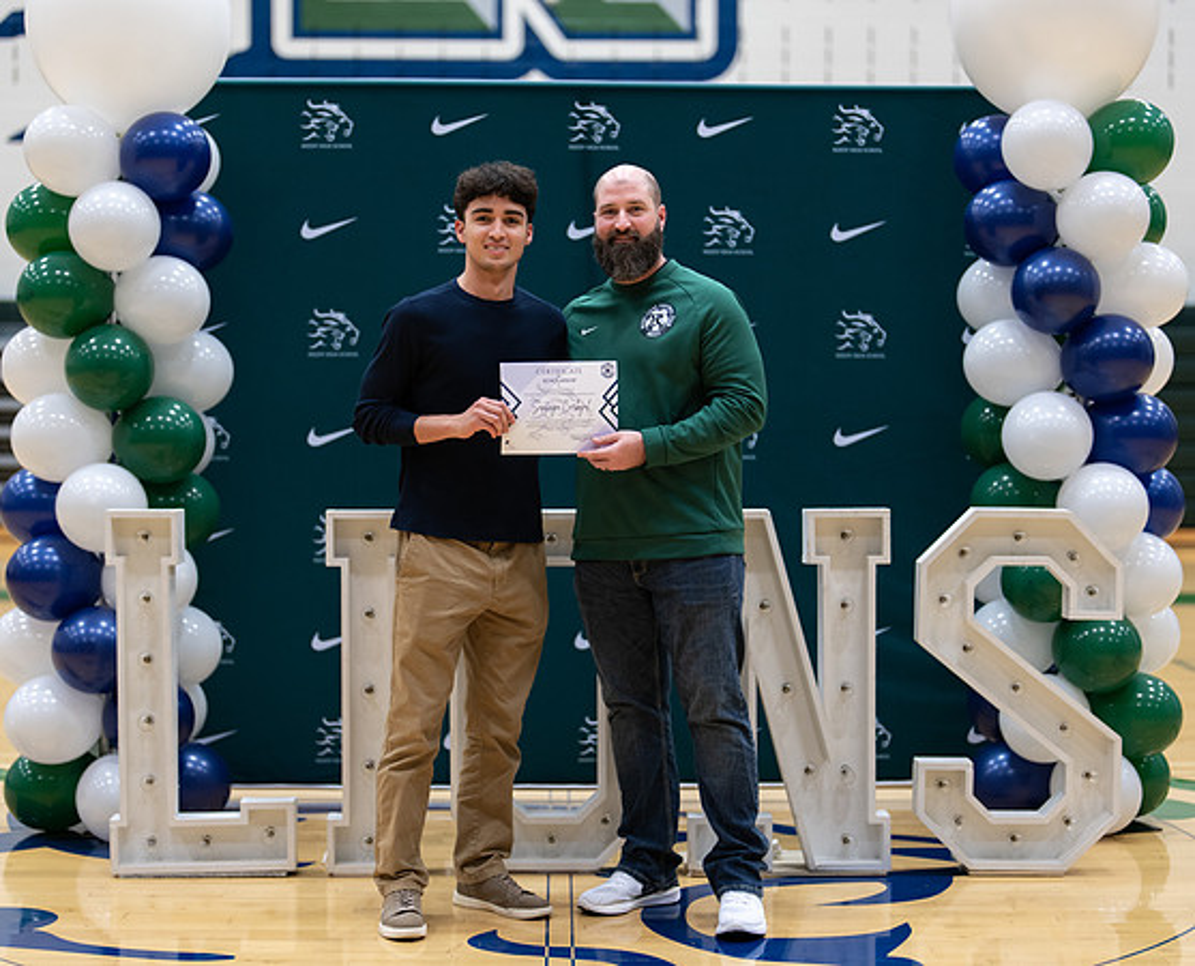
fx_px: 2219
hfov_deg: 30.1
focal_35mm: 62
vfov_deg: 24.5
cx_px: 571
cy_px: 505
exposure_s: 1/320
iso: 400
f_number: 1.2
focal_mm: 50
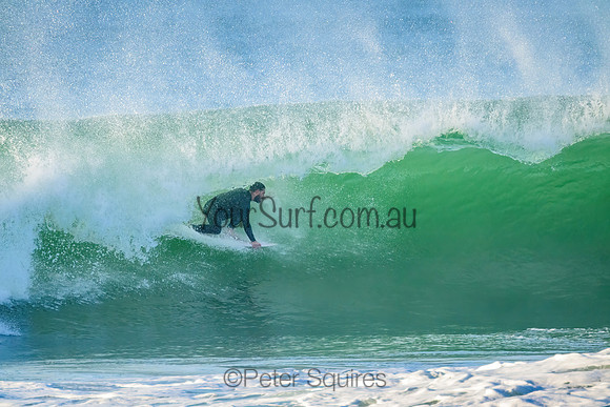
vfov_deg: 1.7
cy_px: 204
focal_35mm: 800
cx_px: 305
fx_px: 13558
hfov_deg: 2.6
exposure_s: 1/1600
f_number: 11
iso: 4500
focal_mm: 800
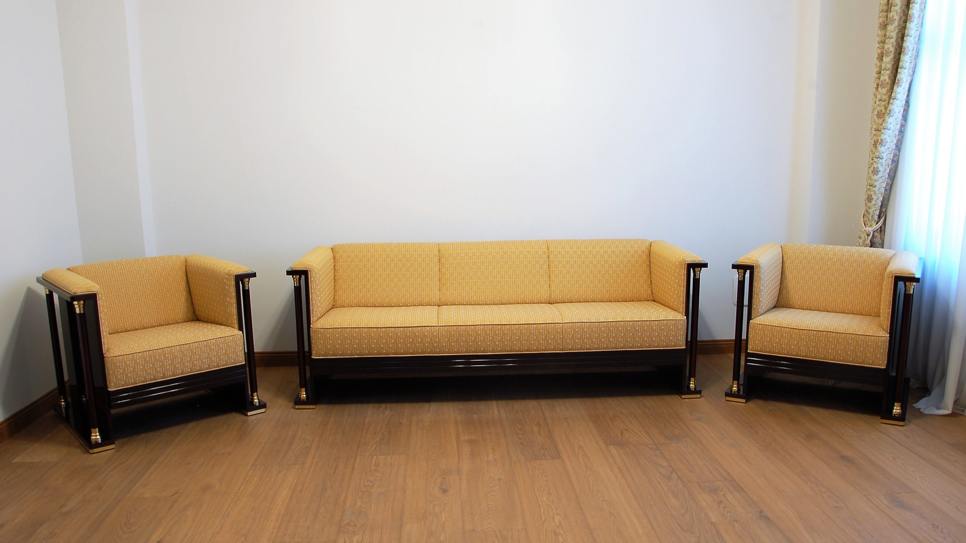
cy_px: 299
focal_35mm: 29
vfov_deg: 40.1
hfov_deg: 66.1
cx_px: 480
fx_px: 743
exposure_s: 1/1.6
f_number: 10
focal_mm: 18
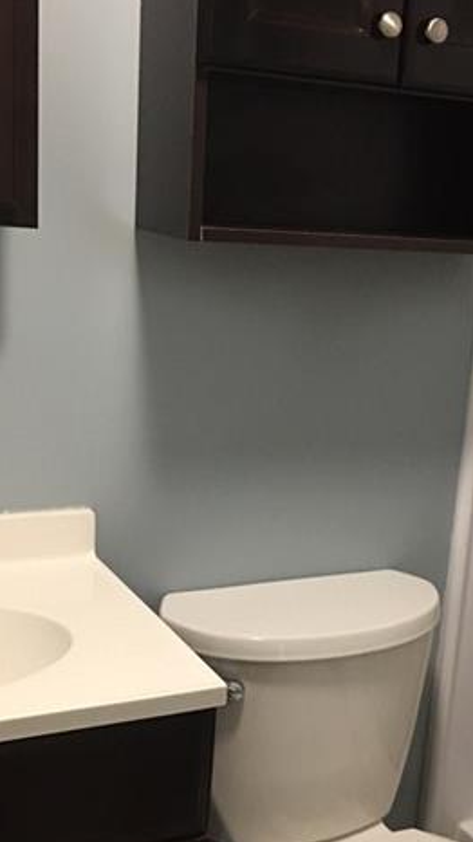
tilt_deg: -13.8
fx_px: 1162
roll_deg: -5.0
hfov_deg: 22.9
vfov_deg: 39.8
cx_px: 330
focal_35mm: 52
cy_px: 485
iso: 100
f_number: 2.2
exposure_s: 1/10
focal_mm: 4.15
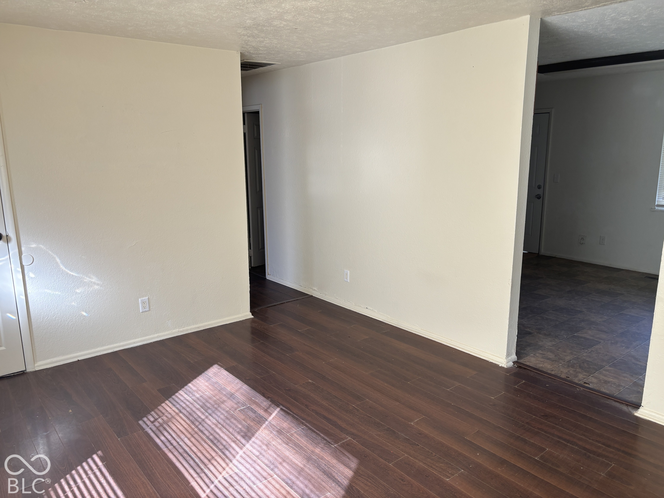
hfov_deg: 67.3
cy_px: 249
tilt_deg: -11.3
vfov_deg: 53.1
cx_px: 332
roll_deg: +0.5
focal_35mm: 26
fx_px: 499
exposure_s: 1/121
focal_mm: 5.96
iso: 50
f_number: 1.6
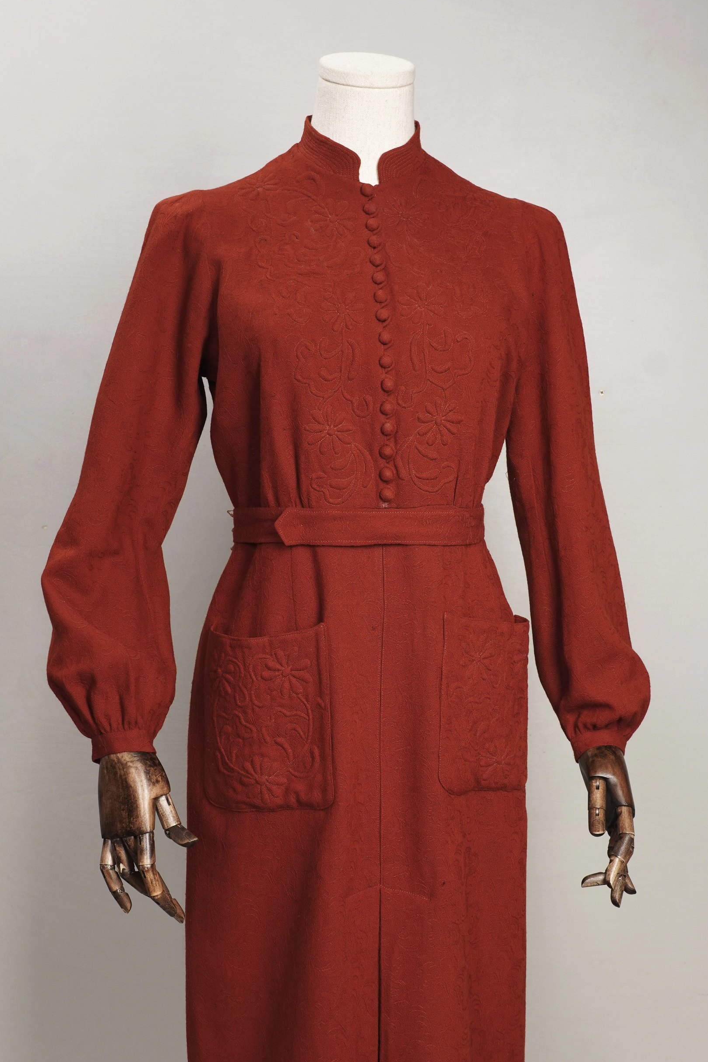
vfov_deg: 35.0
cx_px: 350
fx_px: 1681
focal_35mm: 57
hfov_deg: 23.8
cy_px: 625
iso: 320
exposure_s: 1/20
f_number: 8
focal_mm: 32
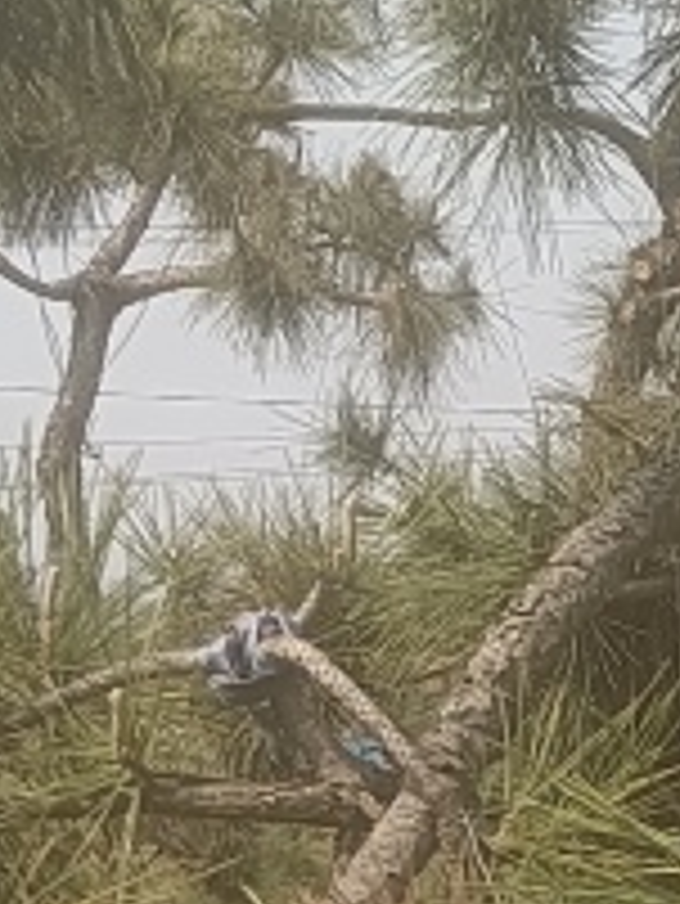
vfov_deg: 13.7
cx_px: 905
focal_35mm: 143
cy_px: 713
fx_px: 3742
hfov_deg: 10.2
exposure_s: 1/721
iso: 100
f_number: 1.9
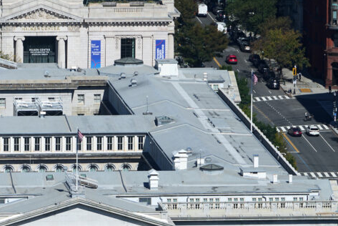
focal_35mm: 606
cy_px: 242
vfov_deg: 2.3
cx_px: 41
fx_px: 5693
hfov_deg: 3.4
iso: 125
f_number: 5.6
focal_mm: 280
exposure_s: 1/1600
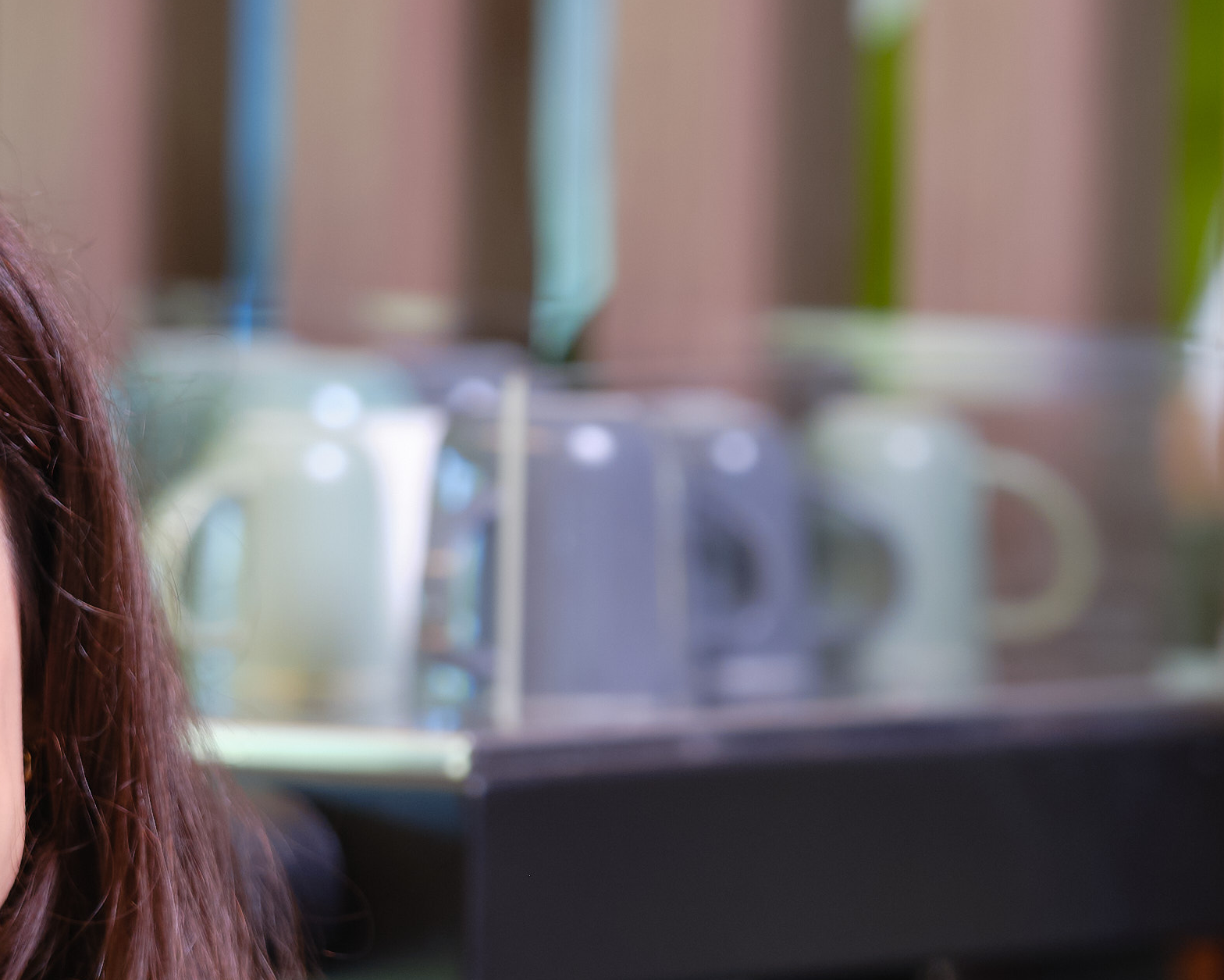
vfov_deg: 3.5
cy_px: 1176
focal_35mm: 447
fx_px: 16196
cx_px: 941
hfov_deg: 4.3
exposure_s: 1/50
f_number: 2
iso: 160
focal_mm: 110
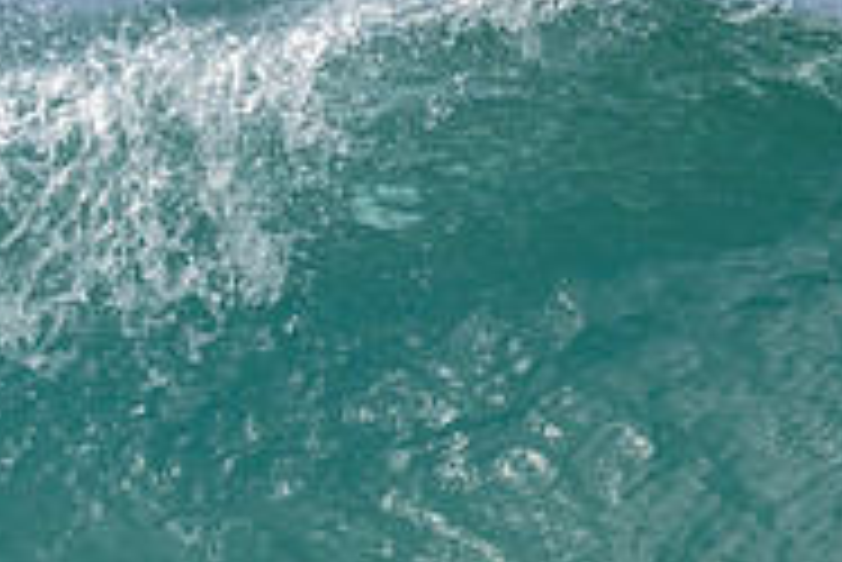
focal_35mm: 2226
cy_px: 656
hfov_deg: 0.9
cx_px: -261
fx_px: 52102
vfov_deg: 0.6
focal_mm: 600
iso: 640
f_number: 11
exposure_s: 1/2000
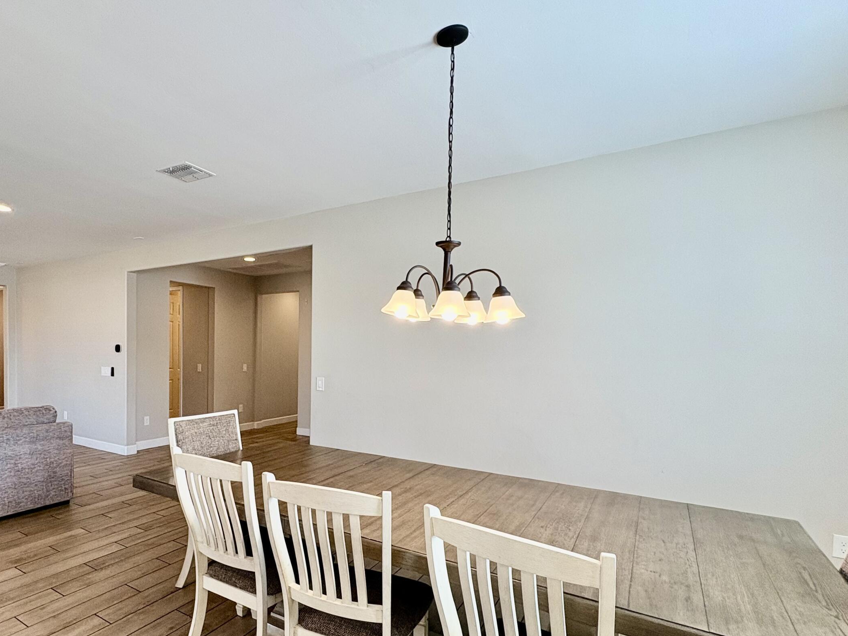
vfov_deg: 65.7
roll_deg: -0.2
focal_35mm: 20
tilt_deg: -1.2
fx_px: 490
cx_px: 294
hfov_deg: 79.5
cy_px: 363
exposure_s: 1/120
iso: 160
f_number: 2.2
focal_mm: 2.22
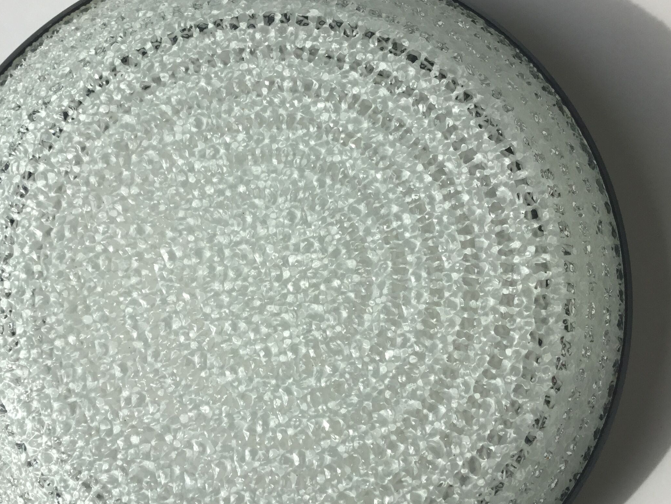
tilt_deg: -83.2
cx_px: 273
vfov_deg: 29.6
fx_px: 950
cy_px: 292
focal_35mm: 49
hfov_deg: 38.8
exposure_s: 1/354
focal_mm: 3.3
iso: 25
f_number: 2.4
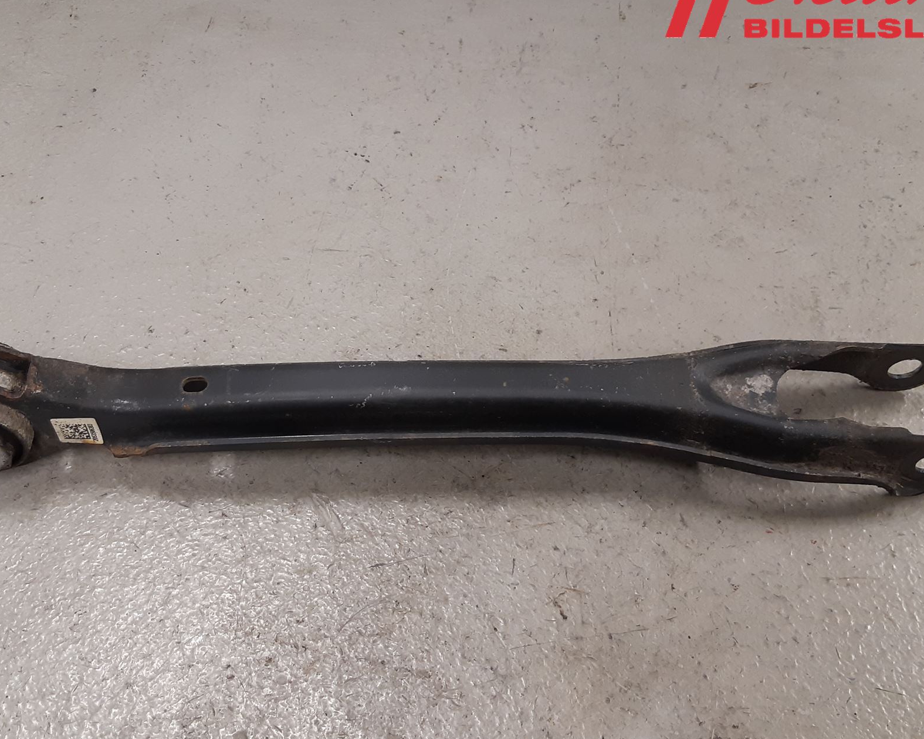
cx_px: 425
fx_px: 902
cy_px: 389
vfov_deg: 44.5
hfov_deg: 54.2
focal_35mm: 33
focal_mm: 3.93
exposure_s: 1/50
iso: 125
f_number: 1.7
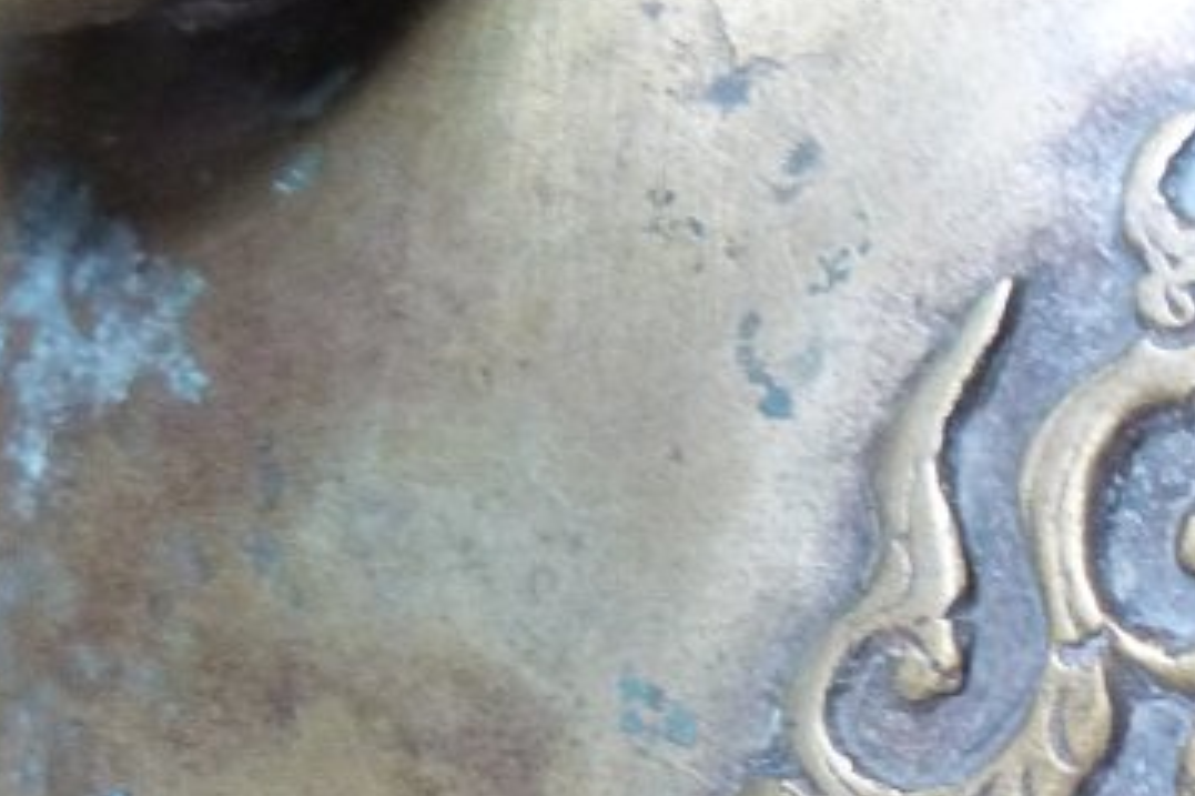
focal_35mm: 87
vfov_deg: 15.1
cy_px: 996
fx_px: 2886
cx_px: 1574
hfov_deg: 21.1
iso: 400
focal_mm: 4.5
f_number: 2.8
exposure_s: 1/15
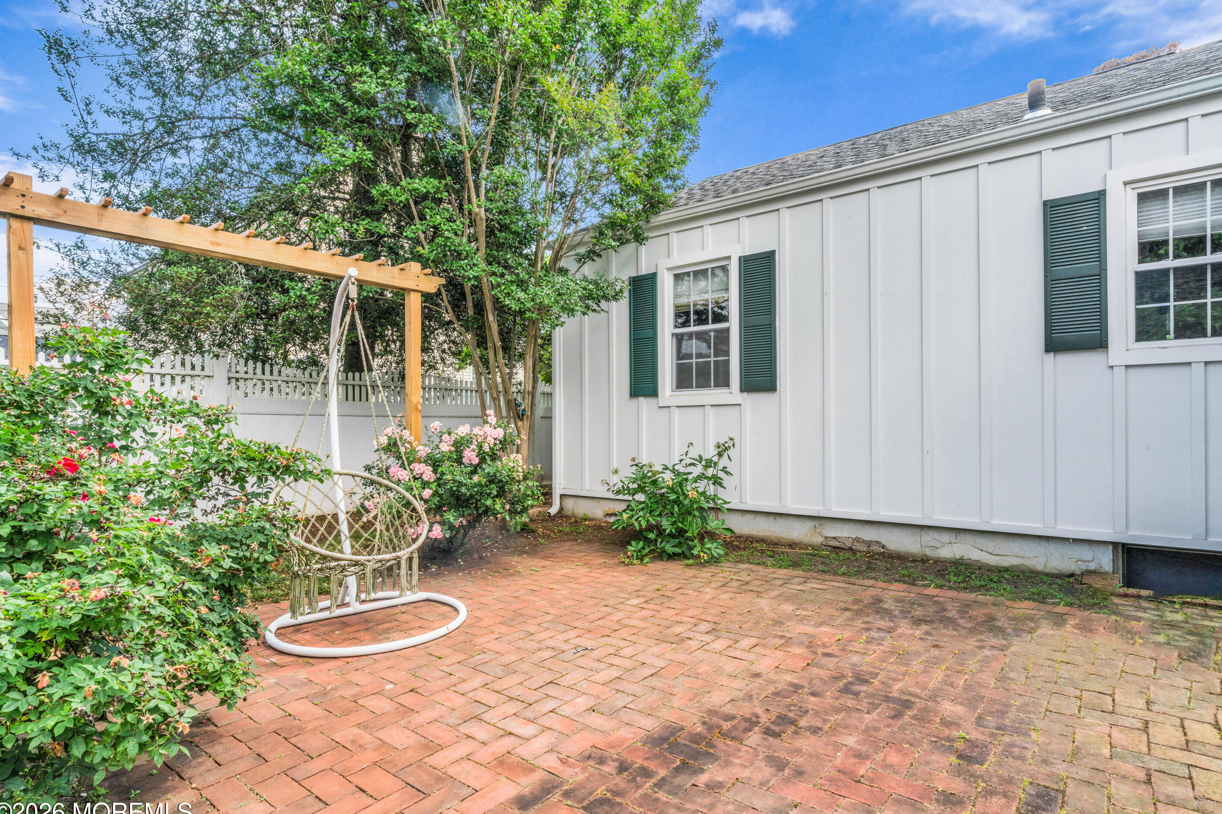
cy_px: 422
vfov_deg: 64.5
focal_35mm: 19
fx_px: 645
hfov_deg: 86.9
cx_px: 636
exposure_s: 1/30
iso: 400
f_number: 22
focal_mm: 18
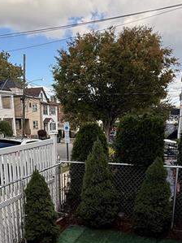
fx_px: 253
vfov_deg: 48.1
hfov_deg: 39.5
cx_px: 72
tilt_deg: -17.2
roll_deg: +0.6
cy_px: 199
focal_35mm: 36
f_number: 2.2
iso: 64
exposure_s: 1/340
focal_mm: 2.22
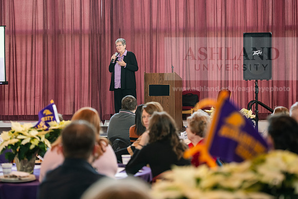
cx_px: 149
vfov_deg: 14.4
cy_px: 100
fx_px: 787
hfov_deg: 21.5
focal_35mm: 95
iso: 1600
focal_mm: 95
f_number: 3.5
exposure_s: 1/200
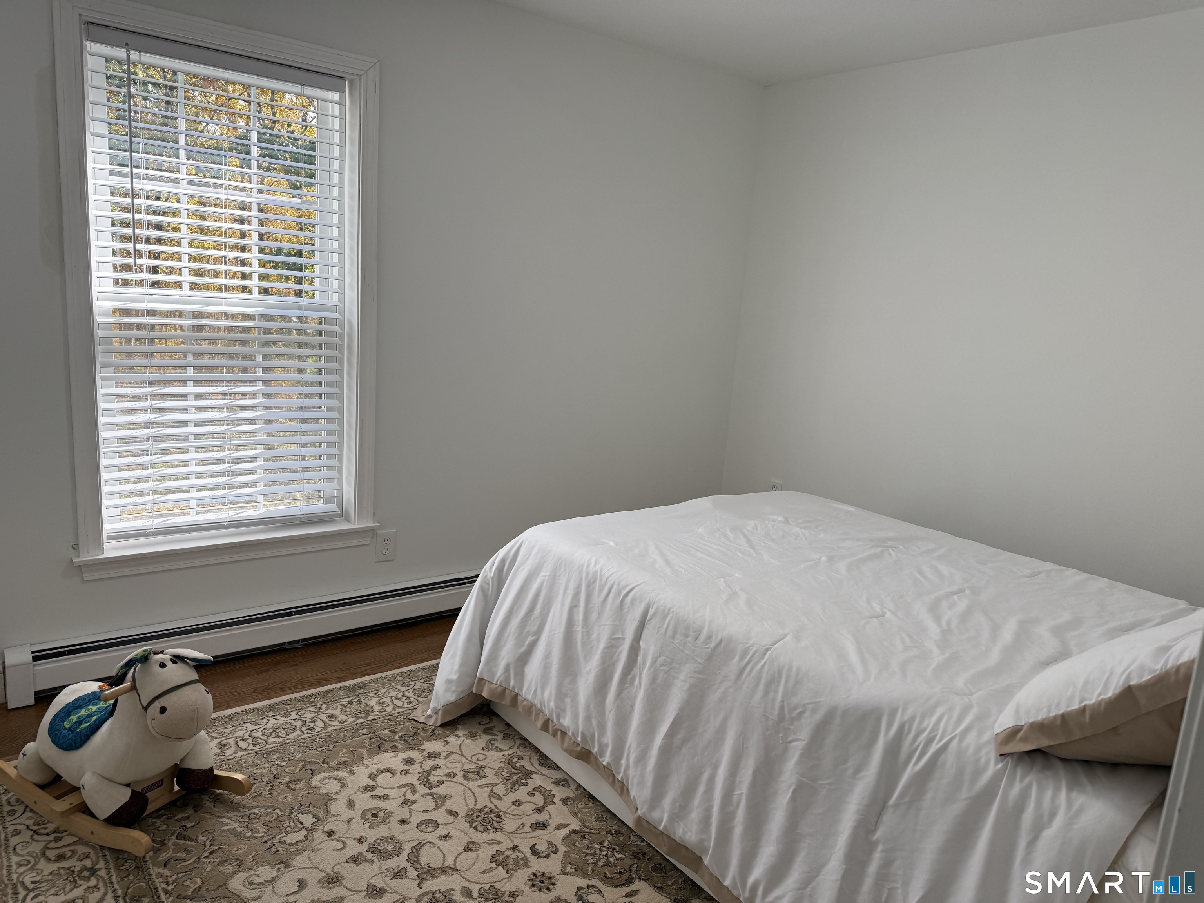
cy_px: 452
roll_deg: -4.5
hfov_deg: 71.6
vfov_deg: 56.8
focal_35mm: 24
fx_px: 835
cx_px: 602
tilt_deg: -10.4
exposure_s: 1/326
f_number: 1.78
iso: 100
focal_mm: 6.76
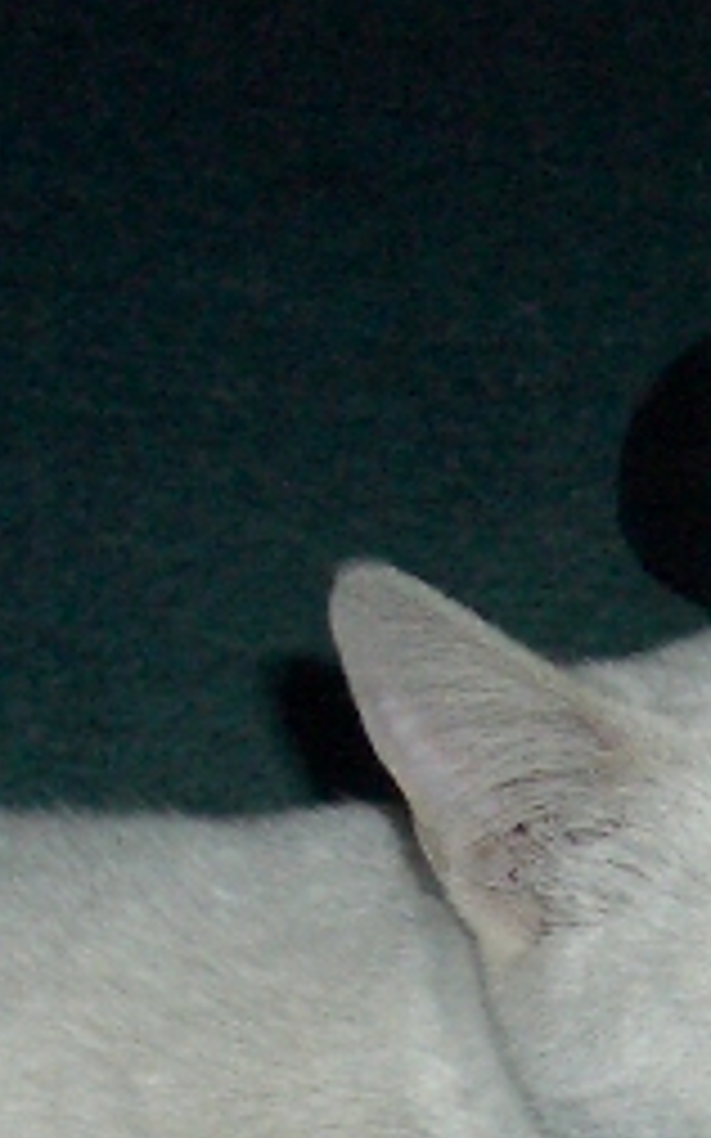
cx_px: 662
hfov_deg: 8.7
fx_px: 4653
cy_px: 1183
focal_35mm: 150
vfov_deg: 13.7
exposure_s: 1/60
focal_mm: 5.8
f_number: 2.6
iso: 100
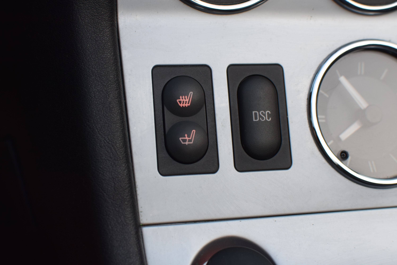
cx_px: 198
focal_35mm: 52
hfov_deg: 37.8
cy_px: 132
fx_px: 579
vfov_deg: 25.8
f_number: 5.6
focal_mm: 35
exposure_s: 1/125
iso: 560
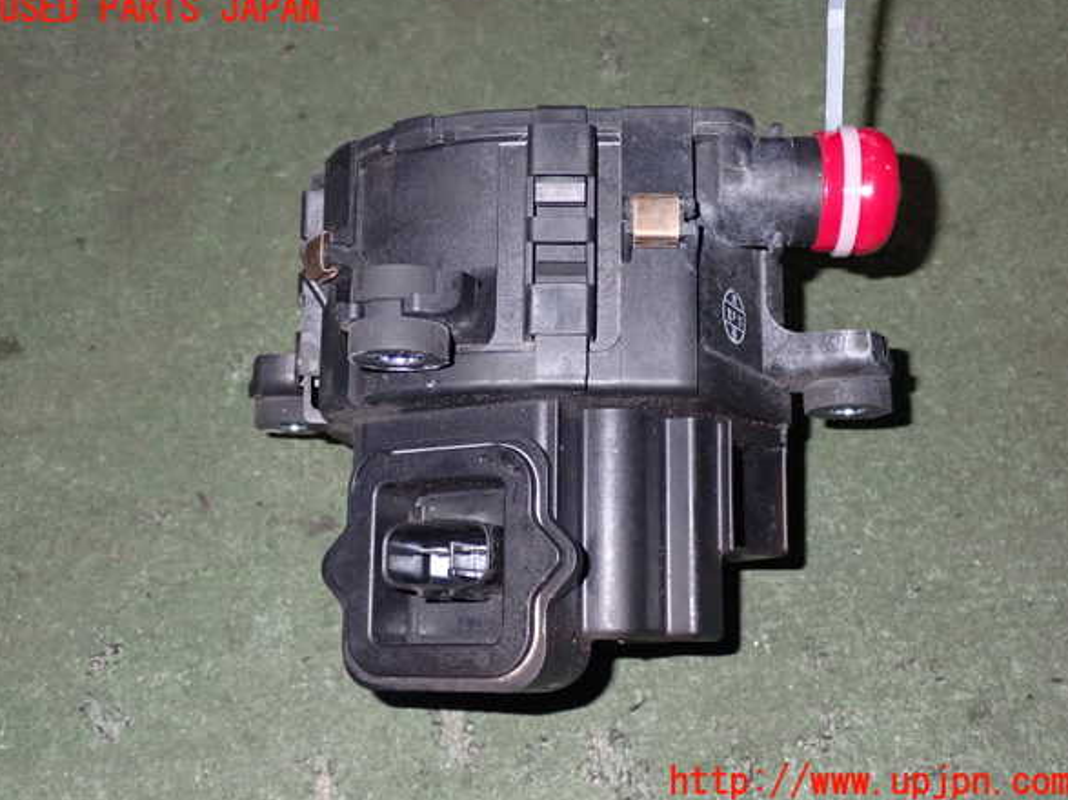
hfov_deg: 42.1
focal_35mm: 45
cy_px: 396
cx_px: 535
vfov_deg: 32.2
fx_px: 1388
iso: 800
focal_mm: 7.84
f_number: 9
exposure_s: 1/40
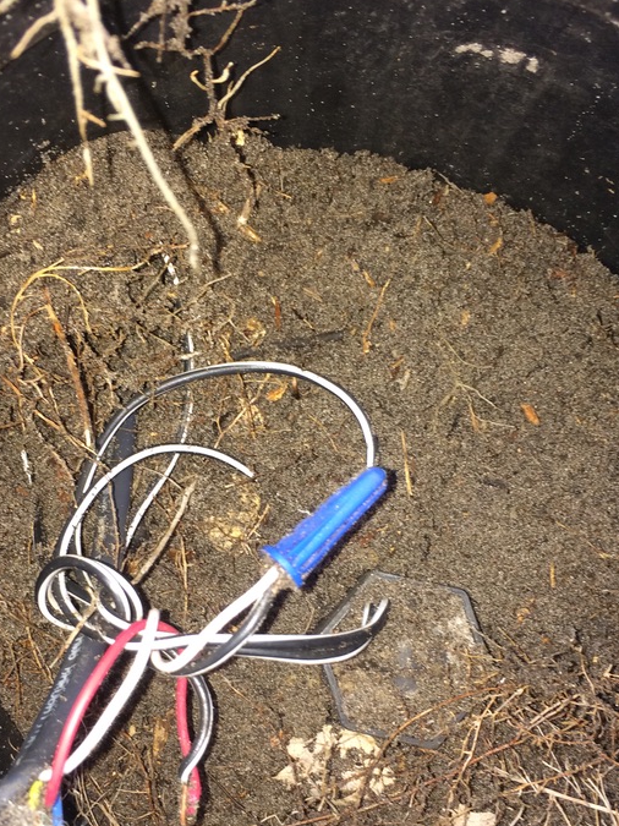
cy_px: 531
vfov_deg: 42.5
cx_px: 243
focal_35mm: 44
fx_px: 1049
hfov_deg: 32.8
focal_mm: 4.15
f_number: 2.2
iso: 64
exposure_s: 1/30
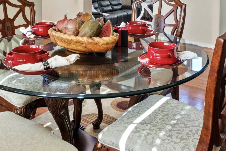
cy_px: -26
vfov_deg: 28.7
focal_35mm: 41
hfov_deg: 47.4
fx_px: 257
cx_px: 105
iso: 1600
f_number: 22
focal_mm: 16
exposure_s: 1/8
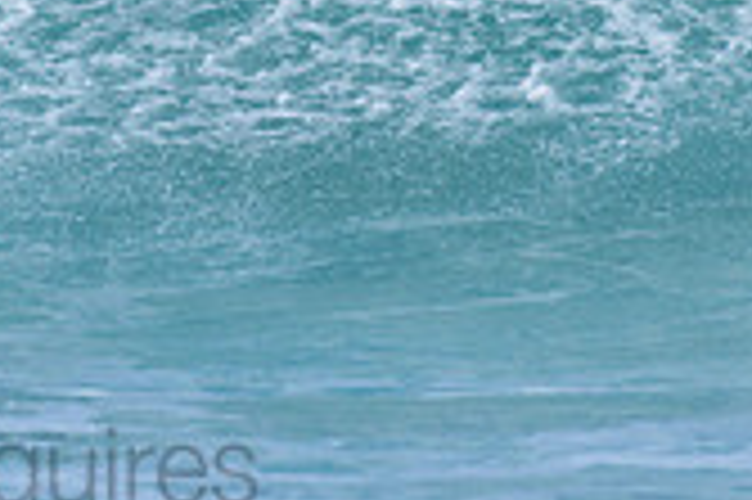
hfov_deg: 1.0
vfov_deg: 0.6
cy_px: -470
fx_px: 44553
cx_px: -68
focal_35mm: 2135
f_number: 5.6
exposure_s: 1/2000
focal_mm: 500
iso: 180
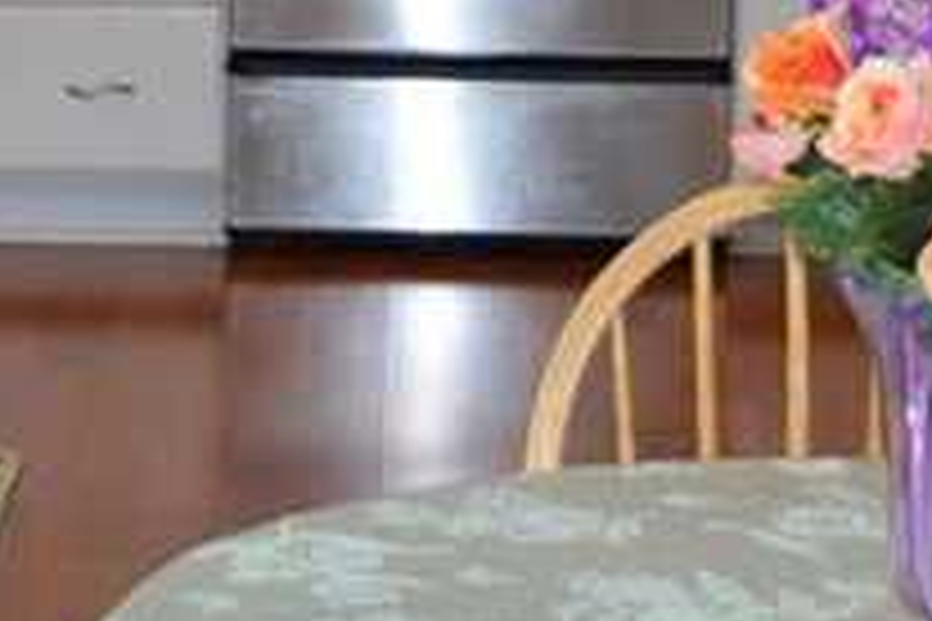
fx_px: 4608
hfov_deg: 11.5
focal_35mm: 178
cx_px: 275
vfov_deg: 7.4
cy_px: -670
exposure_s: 1/60
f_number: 4
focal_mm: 24
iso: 400
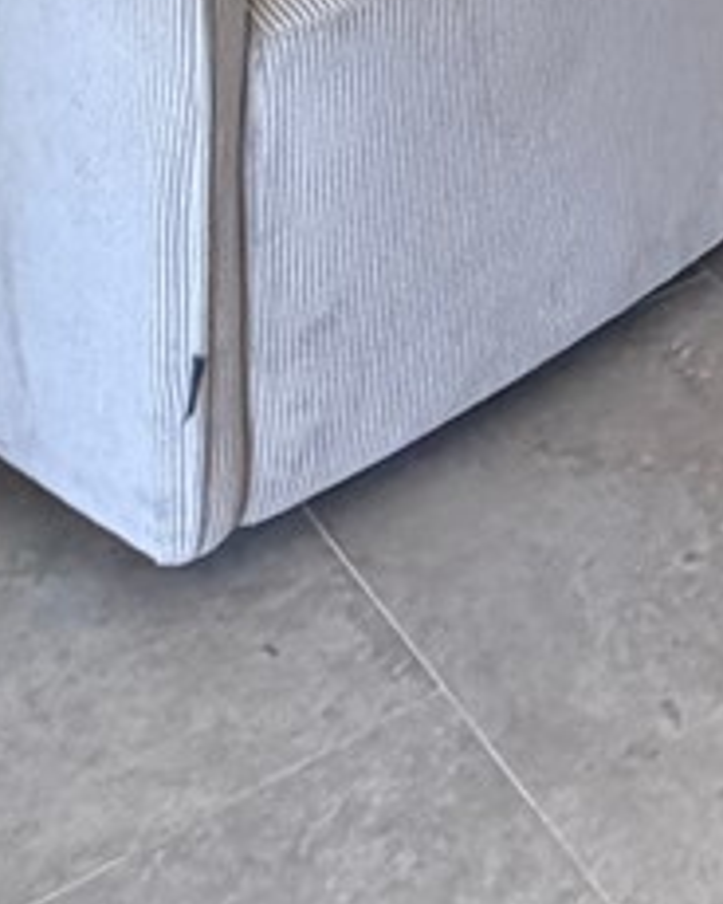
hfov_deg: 14.4
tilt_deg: -3.7
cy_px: -1101
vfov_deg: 14.8
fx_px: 2541
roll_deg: +0.2
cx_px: 1265
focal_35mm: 95
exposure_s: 1/120
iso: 125
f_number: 2.2
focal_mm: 2.22
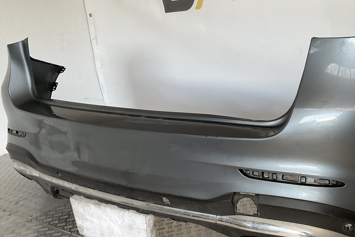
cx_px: 250
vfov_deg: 30.4
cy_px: 146
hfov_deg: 43.6
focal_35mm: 44
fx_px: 434
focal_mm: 3
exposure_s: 1/60
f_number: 1.8
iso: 40
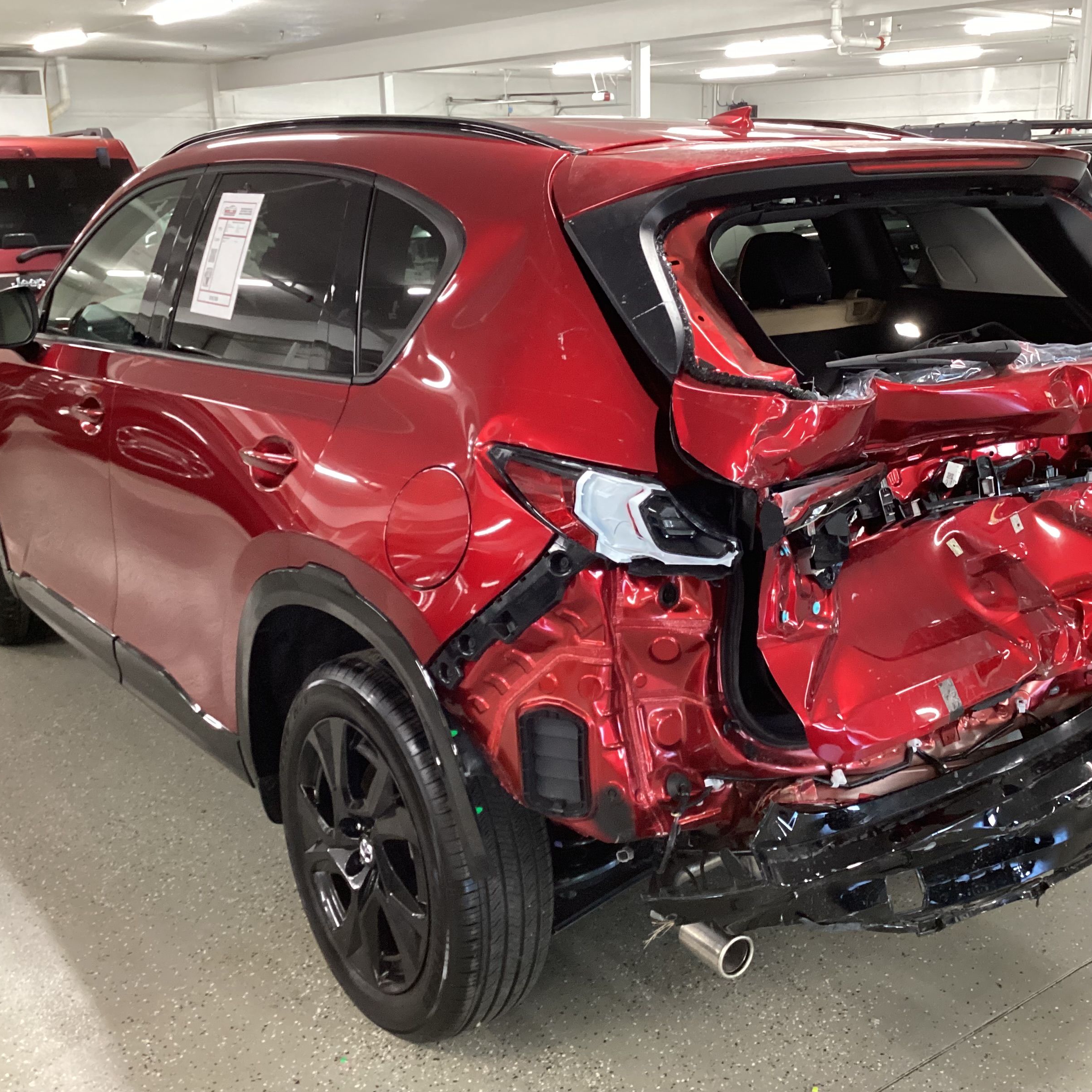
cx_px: 576
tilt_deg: -17.5
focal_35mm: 37
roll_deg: +0.7
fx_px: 1321
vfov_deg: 44.9
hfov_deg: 44.9
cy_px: 543
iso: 400
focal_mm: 3.3
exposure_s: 1/33
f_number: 2.4
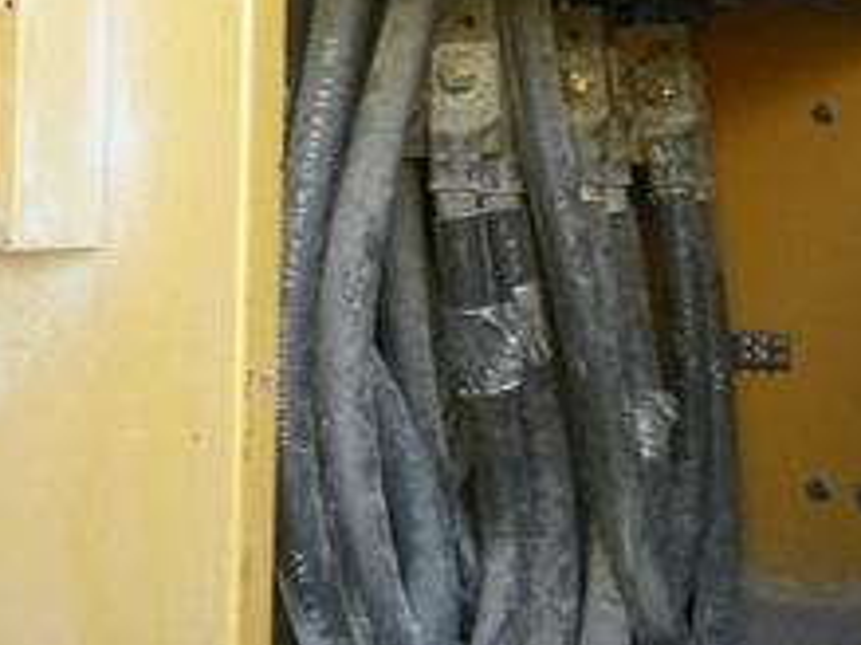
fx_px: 2212
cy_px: -73
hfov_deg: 21.6
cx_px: 114
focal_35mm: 89
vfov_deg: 16.1
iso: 80
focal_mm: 4.6
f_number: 2.8
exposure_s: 1/30
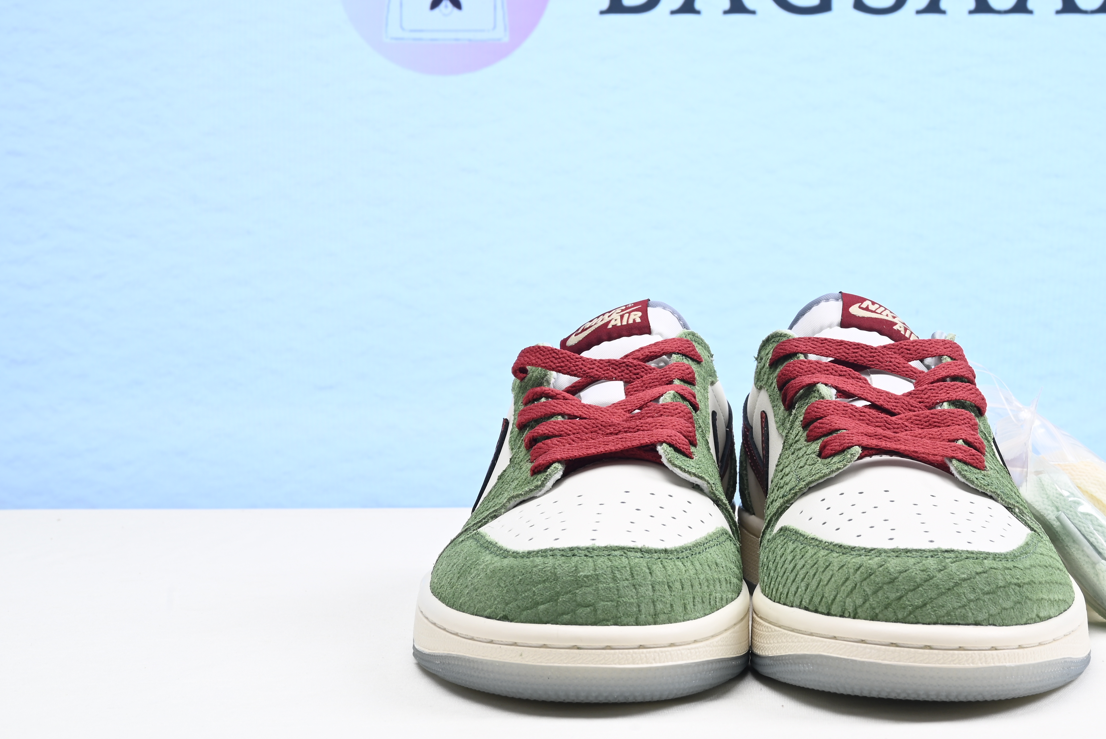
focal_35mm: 65
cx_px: 745
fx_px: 1998
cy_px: 224
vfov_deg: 20.8
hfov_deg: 30.7
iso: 100
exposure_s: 1/2
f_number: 16
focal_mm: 42
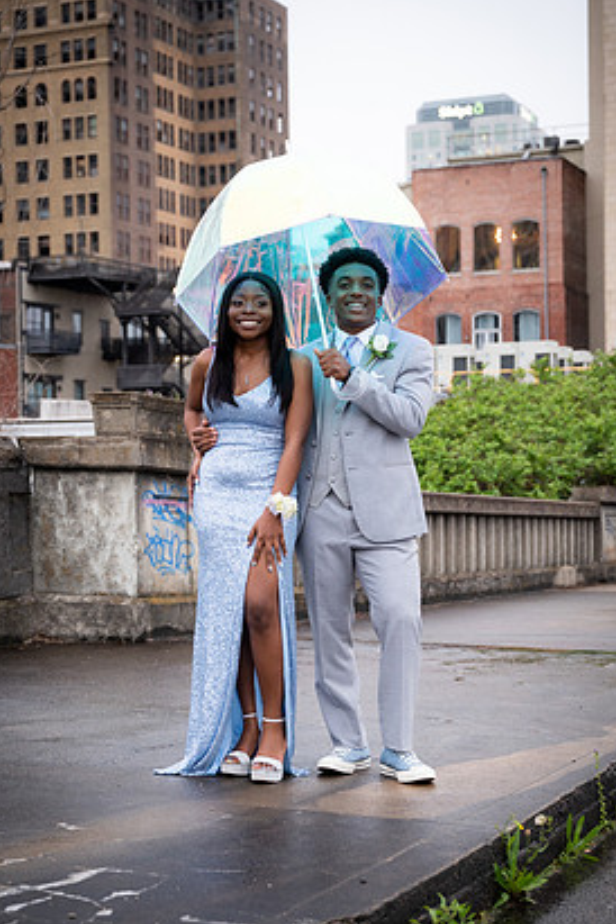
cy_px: 481
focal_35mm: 59
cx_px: 327
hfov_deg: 23.0
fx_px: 1514
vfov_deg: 33.9
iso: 1600
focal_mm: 54
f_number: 4
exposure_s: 1/125
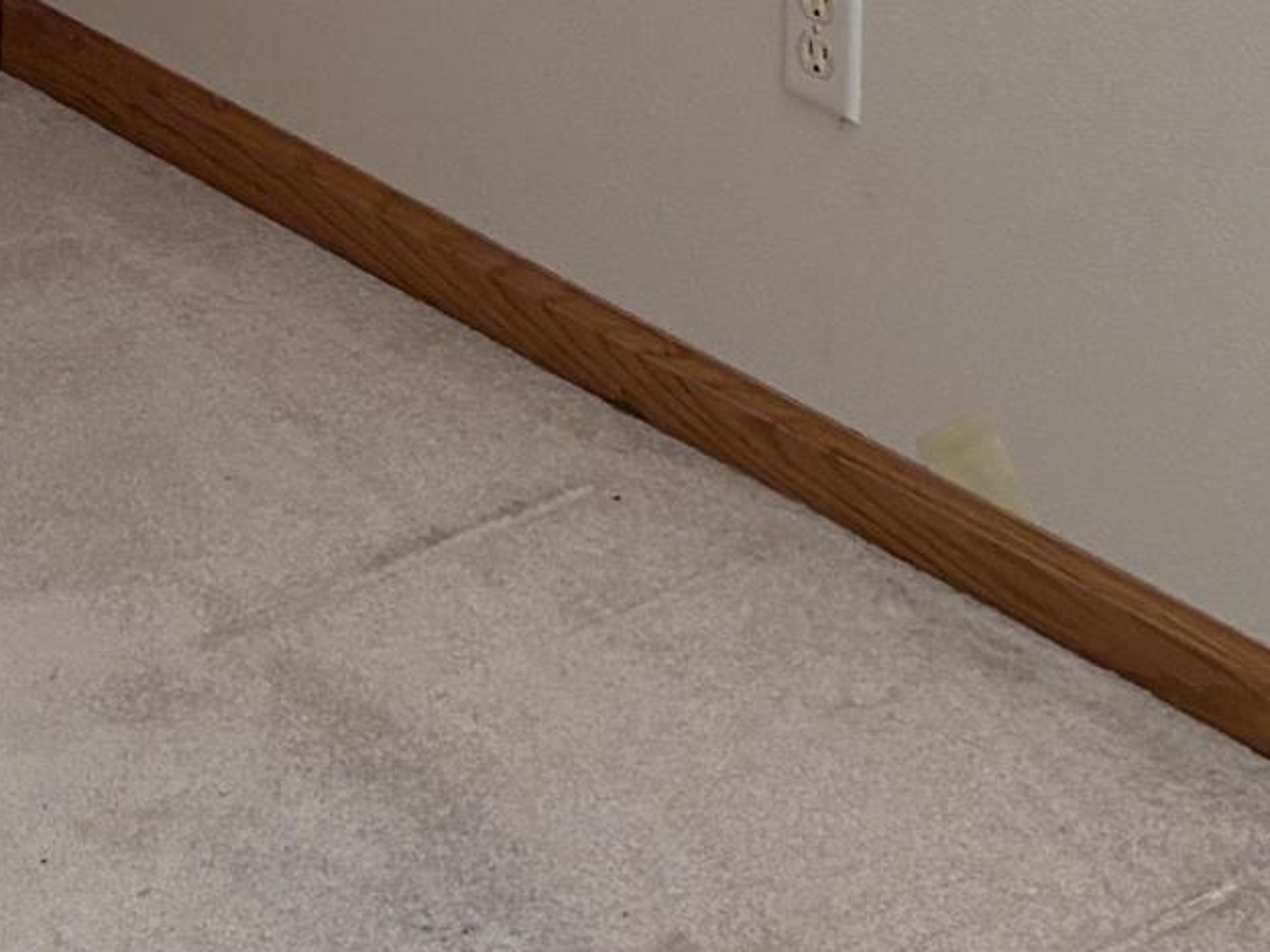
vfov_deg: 10.3
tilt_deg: -9.3
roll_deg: -0.3
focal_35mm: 128
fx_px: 4696
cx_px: 427
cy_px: -1172
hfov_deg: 15.4
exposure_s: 1/73
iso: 125
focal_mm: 5.96
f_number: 1.6
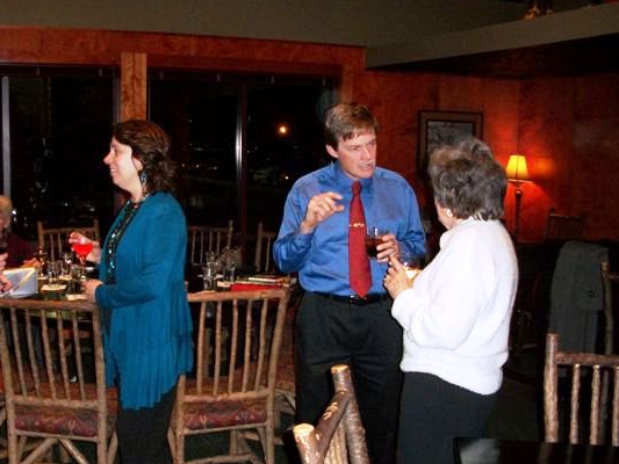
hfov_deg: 44.6
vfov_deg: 34.3
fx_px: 751
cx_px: 257
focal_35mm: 42
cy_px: 271
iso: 320
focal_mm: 6.3
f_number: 3.1
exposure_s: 1/30
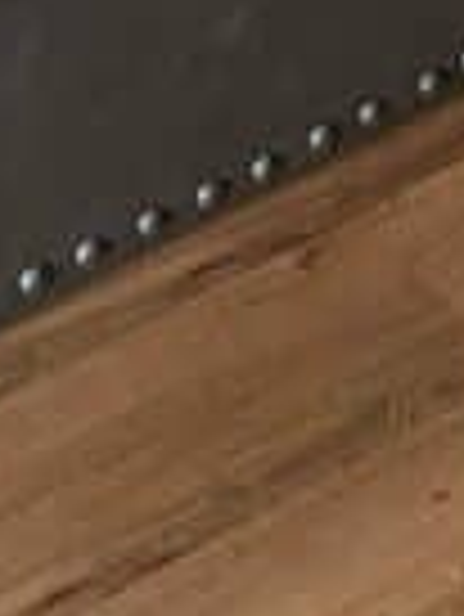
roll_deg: +0.8
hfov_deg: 9.6
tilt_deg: -13.8
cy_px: -1194
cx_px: -270
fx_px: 2659
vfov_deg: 10.1
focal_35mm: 149
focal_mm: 6.86
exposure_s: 1/86
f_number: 1.78
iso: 250
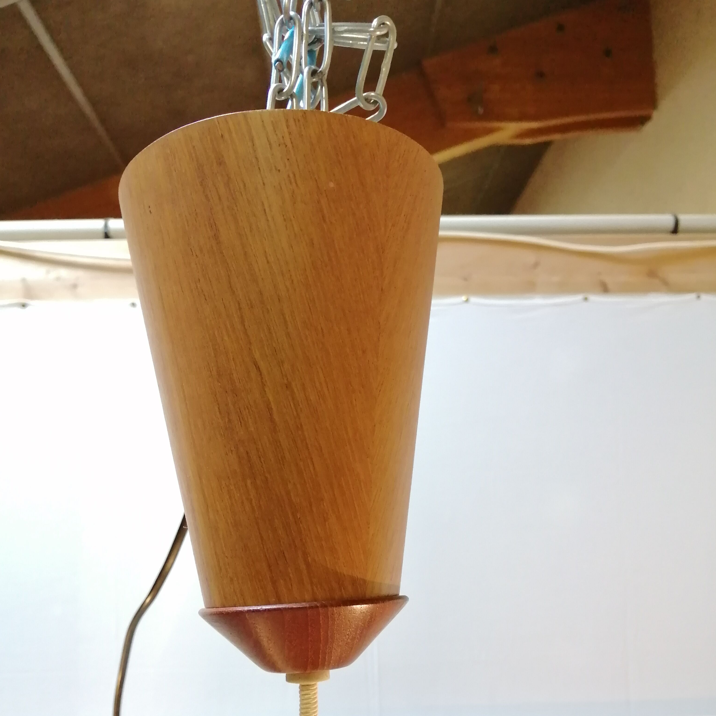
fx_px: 725
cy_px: 471
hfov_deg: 52.5
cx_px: 360
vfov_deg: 51.7
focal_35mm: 31
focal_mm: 3.46
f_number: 1.8
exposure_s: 1/25
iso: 320
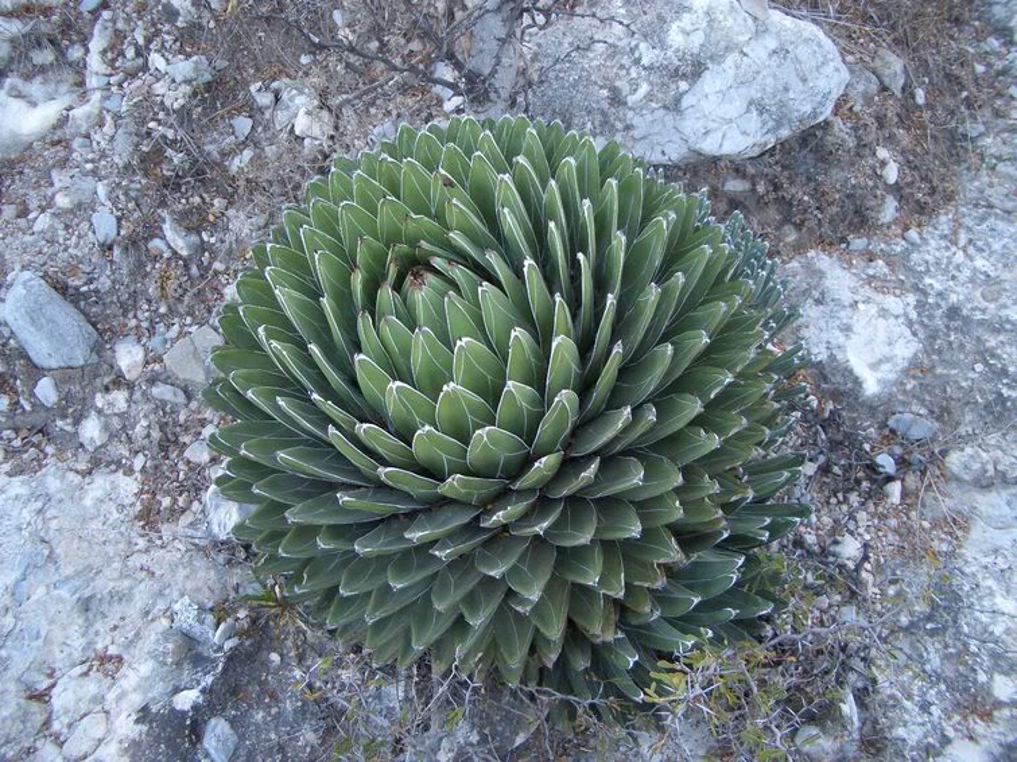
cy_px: 381
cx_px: 508
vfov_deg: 40.7
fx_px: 1028
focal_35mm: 35
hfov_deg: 52.6
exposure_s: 1/50
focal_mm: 5.8
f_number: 2.6
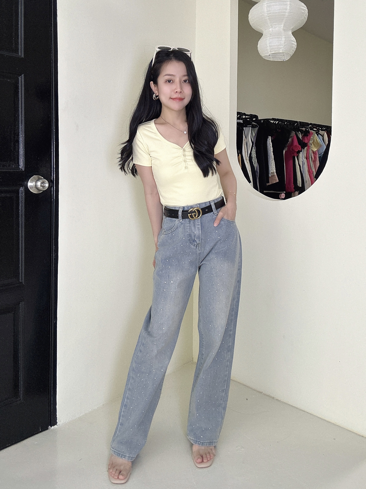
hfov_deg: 58.9
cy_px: 244
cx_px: 183
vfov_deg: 73.9
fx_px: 324
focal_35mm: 23
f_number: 1.9
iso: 80
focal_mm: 2.69
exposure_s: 1/75
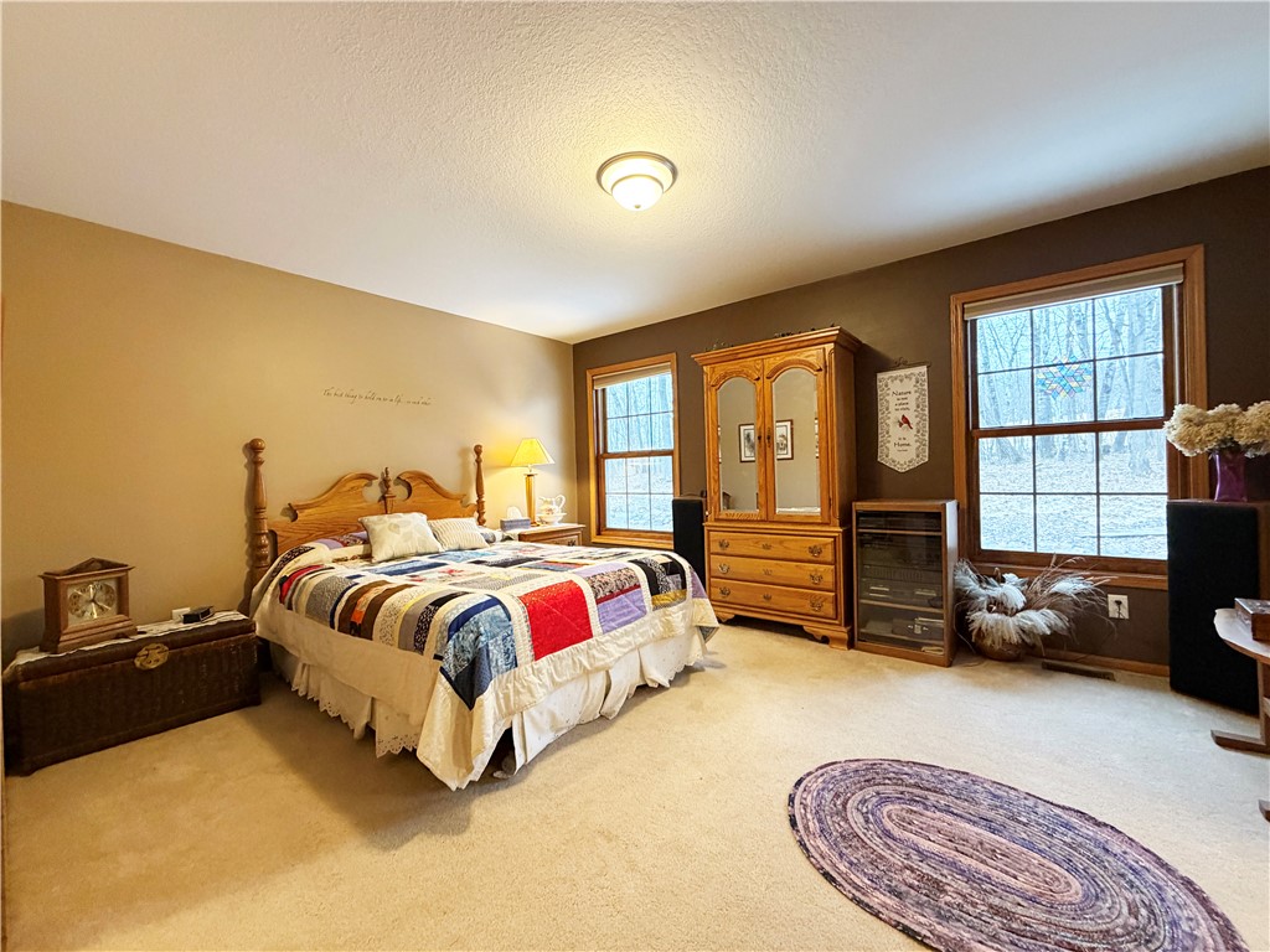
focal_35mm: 14
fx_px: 514
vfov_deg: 85.7
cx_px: 635
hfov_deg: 102.1
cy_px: 476
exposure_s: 1/60
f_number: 2.2
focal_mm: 2.22
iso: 400
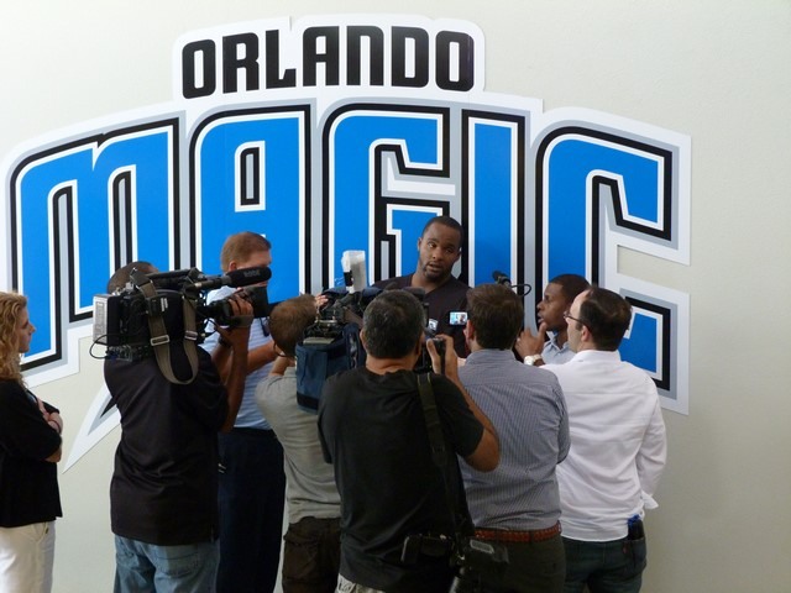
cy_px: 296
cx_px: 396
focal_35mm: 50
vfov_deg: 29.1
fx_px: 1143
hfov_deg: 38.2
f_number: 3.2
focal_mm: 9
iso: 400
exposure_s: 1/40
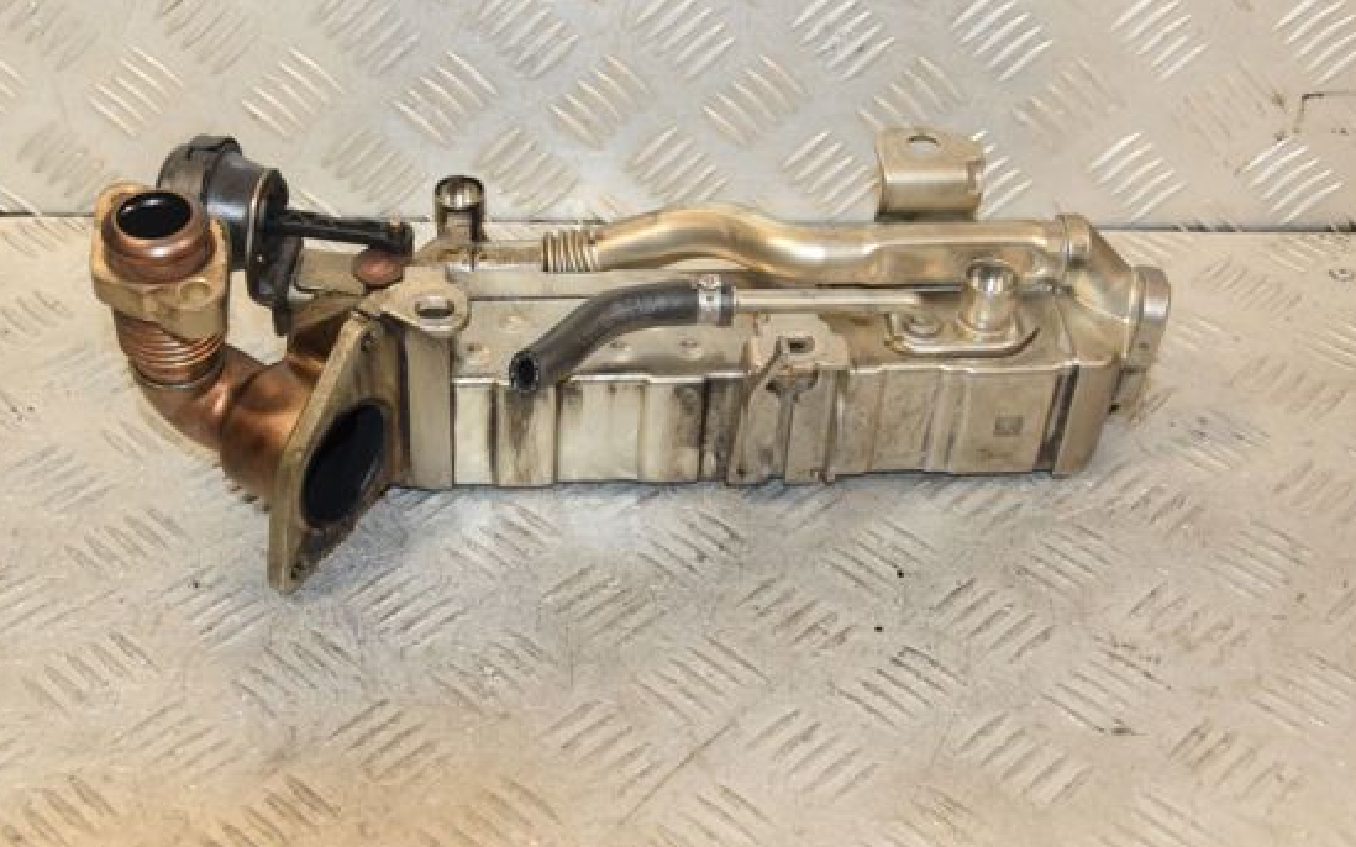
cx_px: 598
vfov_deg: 22.7
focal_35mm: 57
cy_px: 323
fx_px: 2106
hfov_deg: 35.6
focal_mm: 32
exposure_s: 1/200
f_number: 6.3
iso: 1600
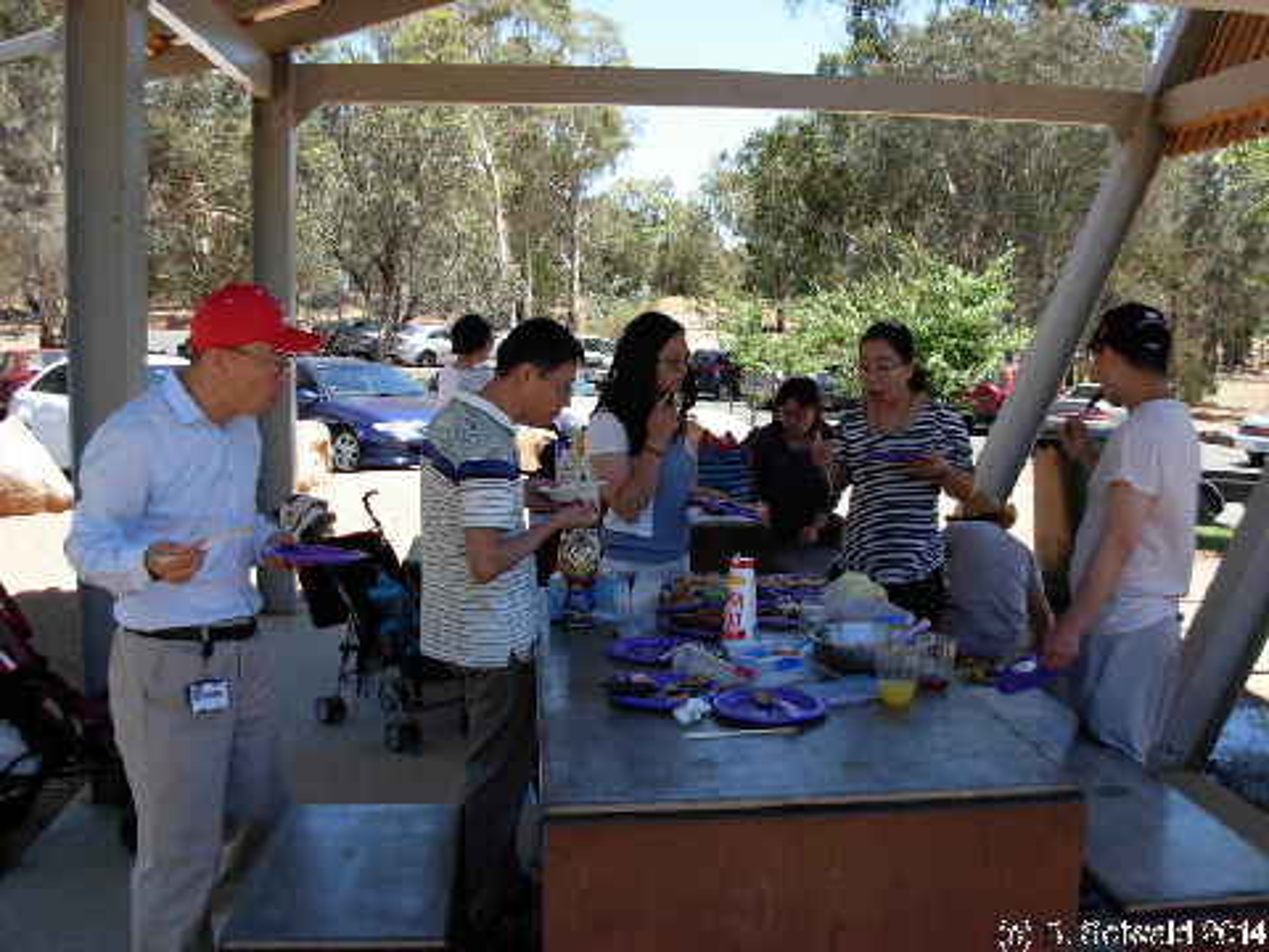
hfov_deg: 49.0
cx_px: 634
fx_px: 1393
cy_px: 476
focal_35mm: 38
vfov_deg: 37.7
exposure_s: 1/395
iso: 79
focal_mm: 6.3
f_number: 2.9
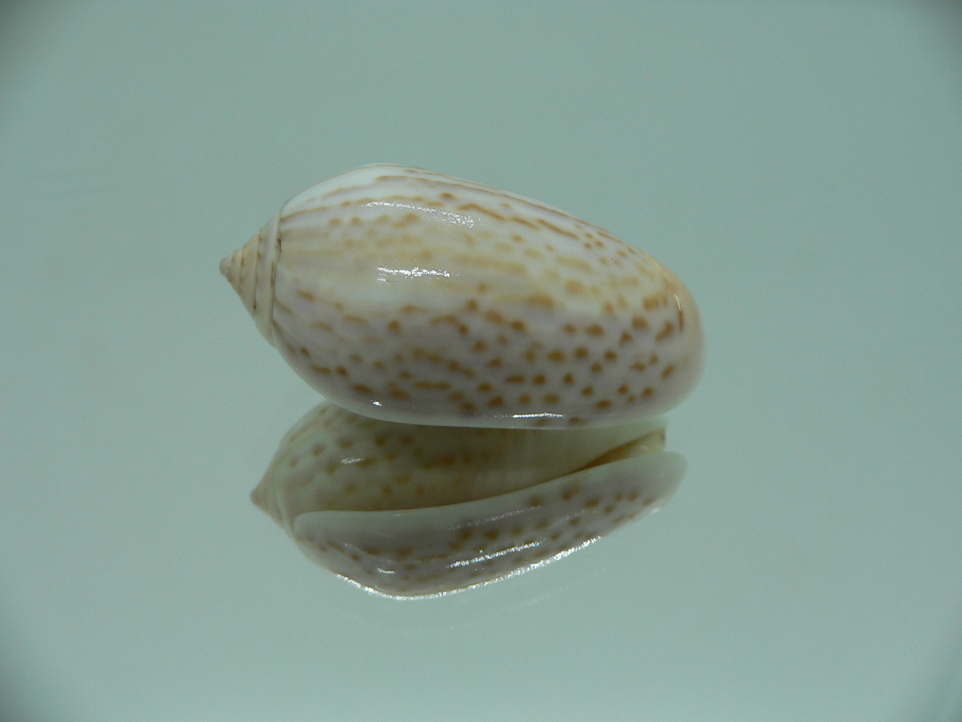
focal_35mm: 35
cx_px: 481
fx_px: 973
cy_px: 361
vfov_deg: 40.7
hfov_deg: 52.6
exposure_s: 1/60
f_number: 2.8
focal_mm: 4.6
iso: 80
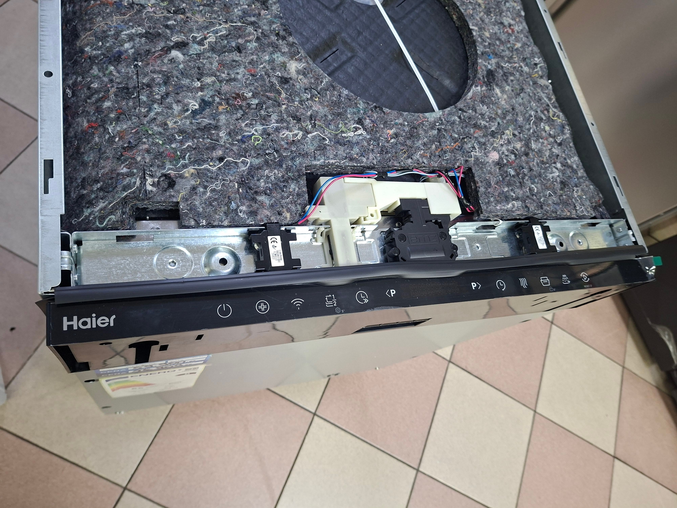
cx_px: 338
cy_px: 254
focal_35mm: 23
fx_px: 450
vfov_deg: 58.9
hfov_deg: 73.9
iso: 320
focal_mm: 5.54
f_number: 1.8
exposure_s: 1/33
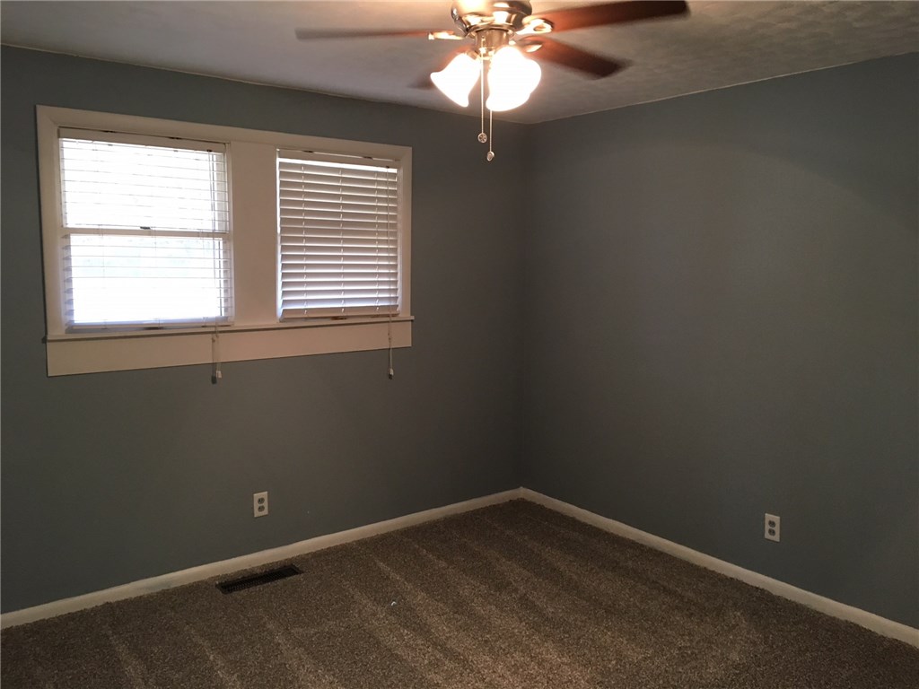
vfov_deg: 48.2
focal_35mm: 29
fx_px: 770
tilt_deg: -5.2
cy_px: 344
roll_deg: -0.3
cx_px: 460
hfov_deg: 61.7
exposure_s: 1/30
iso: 100
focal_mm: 4.15
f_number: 2.2
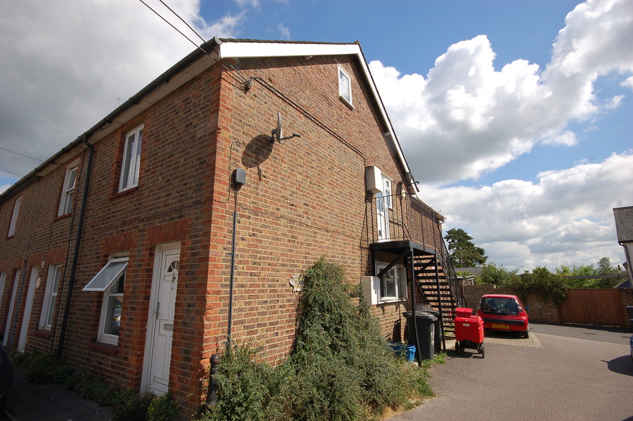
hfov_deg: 90.0
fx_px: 316
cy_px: 210
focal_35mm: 18
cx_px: 316
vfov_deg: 67.3
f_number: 10
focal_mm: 12
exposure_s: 1/250
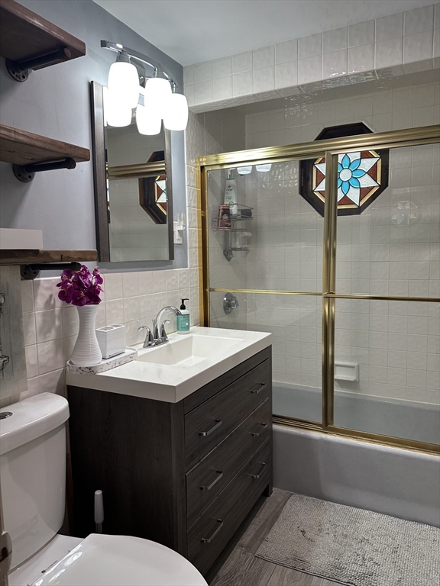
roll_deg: +0.4
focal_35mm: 24
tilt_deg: -5.4
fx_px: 407
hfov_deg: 56.8
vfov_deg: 71.6
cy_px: 293
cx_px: 220
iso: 100
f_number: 1.78
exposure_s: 1/120
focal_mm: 6.86
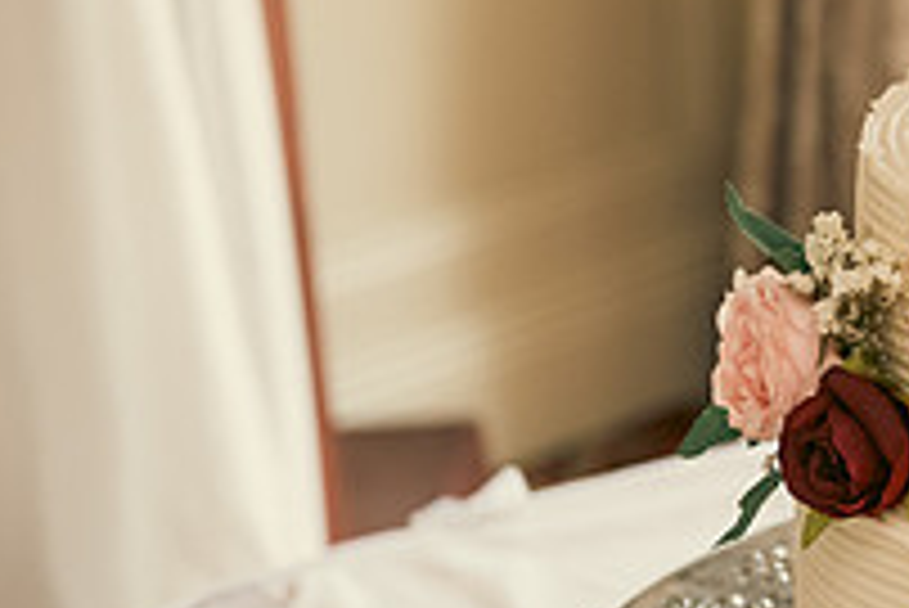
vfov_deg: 8.5
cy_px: 137
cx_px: 1197
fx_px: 4068
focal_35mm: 161
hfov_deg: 12.3
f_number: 3.5
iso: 1000
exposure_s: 1/160
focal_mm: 56
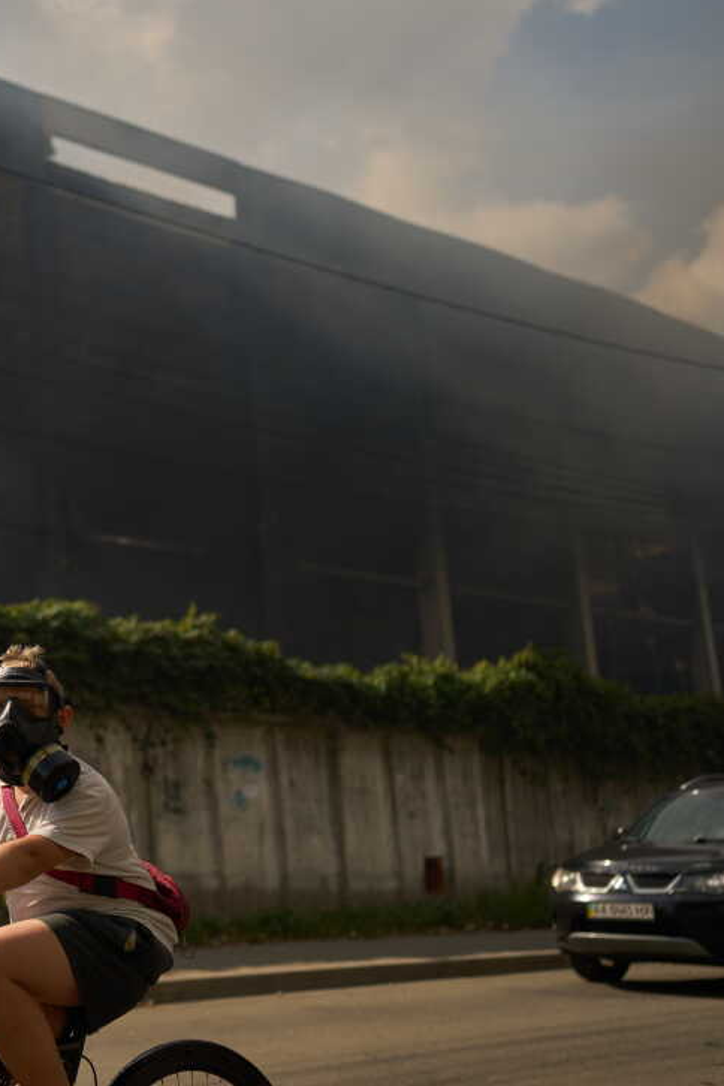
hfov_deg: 23.8
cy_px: 545
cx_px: -81
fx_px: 1599
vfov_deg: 37.5
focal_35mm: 53
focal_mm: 35
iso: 100
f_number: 1.8
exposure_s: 1/8000
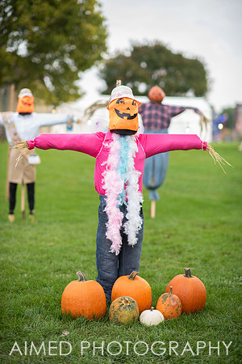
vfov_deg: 23.9
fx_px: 857
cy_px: 182
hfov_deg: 16.1
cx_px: 121
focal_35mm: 85
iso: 200
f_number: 1.8
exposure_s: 1/320
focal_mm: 85
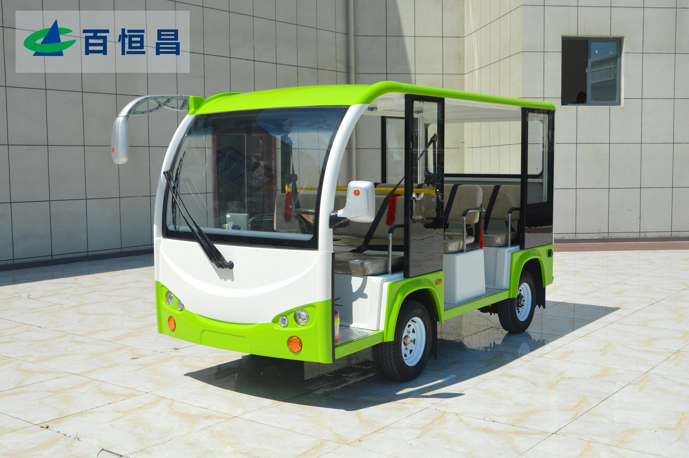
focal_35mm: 42
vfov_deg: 31.8
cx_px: 344
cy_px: 229
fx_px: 803
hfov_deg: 46.4
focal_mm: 28
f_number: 9
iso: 100
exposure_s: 1/320
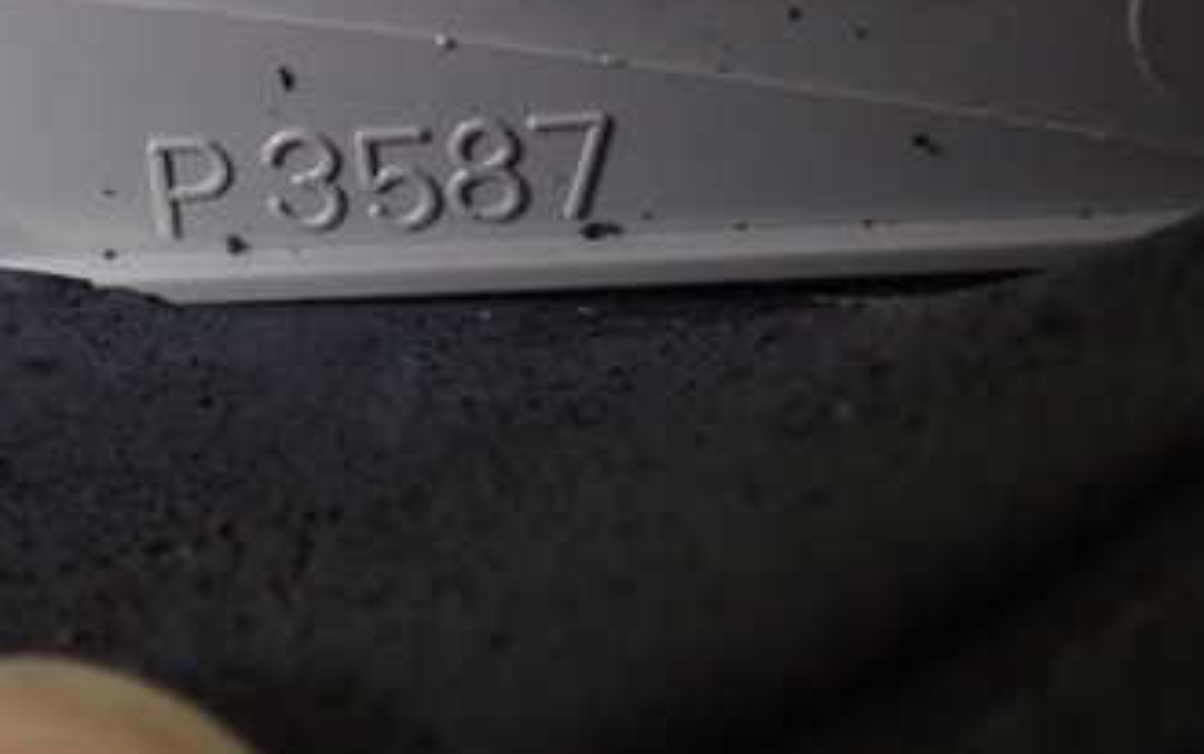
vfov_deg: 21.9
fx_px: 1904
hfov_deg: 34.4
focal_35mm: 58
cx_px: 300
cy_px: 77
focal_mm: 5.4
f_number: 2.3
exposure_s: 1/125
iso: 640
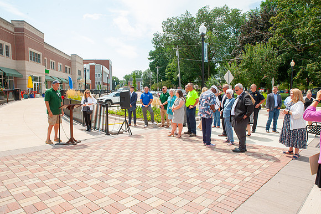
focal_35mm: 24
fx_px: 214
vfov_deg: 53.1
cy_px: 107
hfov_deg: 73.8
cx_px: 160
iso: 400
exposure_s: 1/200
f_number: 16
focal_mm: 24
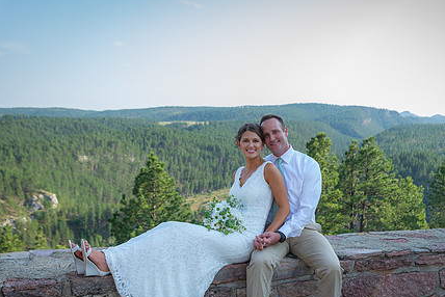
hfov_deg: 45.9
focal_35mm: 42
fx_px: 519
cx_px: 282
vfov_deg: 31.8
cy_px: 188
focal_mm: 31
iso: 160
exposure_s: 1/320
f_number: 3.5
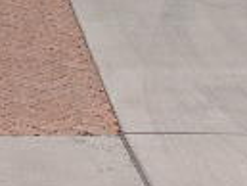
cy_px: -173
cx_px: 42
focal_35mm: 139
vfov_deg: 10.0
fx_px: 993
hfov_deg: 14.1
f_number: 11.52
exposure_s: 1/180
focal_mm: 5
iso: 80
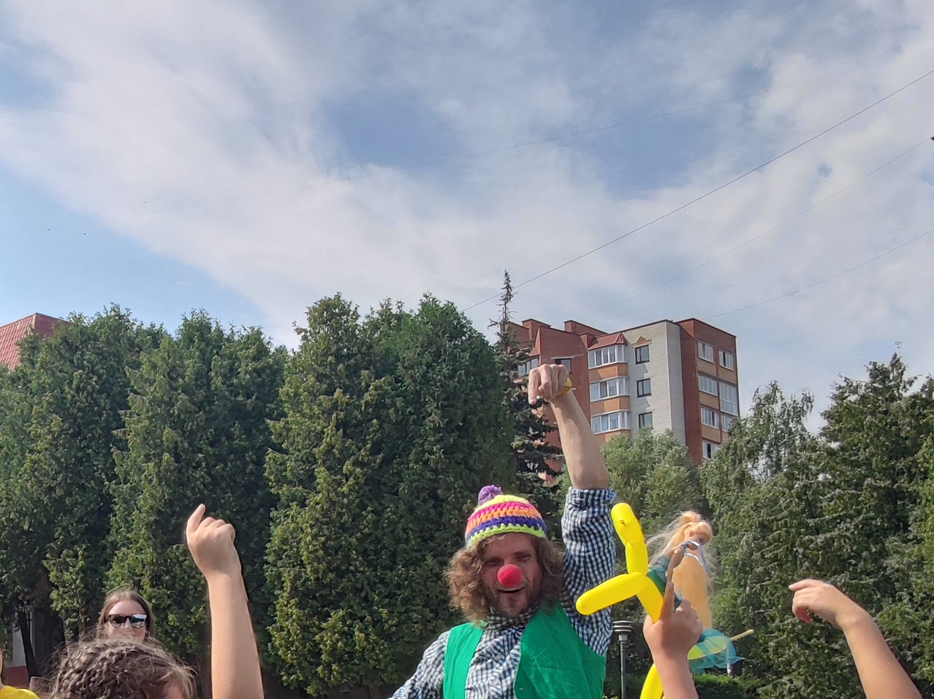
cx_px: 160
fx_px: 1375
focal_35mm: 51
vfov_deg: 27.3
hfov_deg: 36.0
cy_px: 657
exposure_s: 1/1359
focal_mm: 2.35
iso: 100
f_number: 2.2
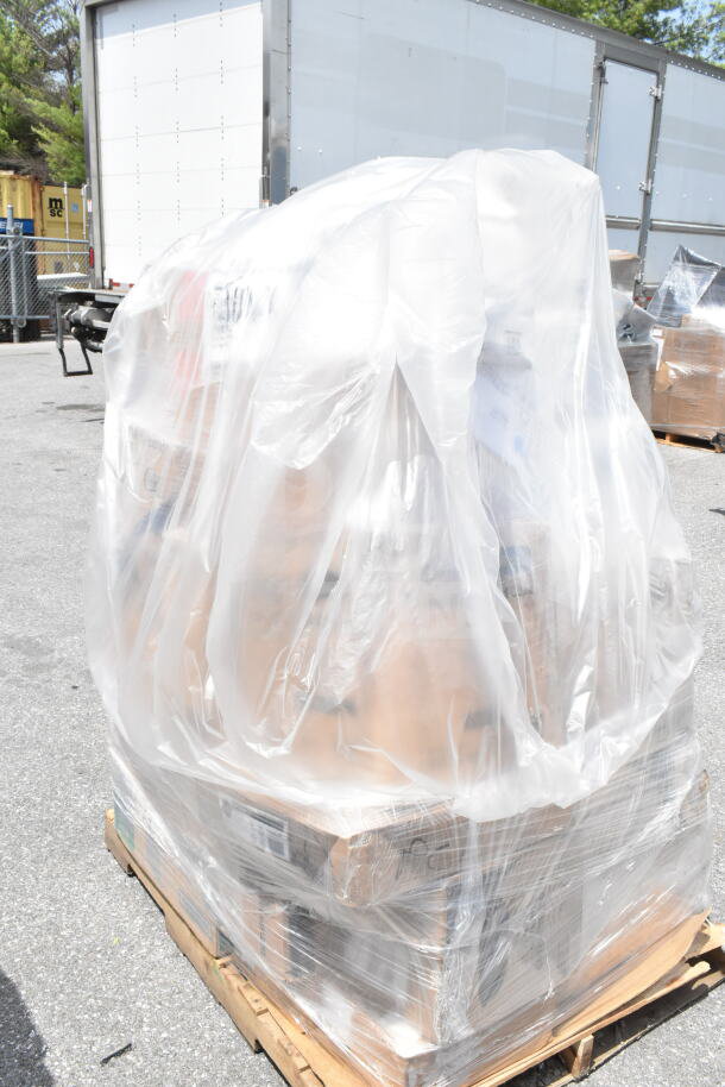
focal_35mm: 32
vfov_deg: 59.5
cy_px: 544
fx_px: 951
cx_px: 362
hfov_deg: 41.7
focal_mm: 21
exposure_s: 1/800
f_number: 14
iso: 1600
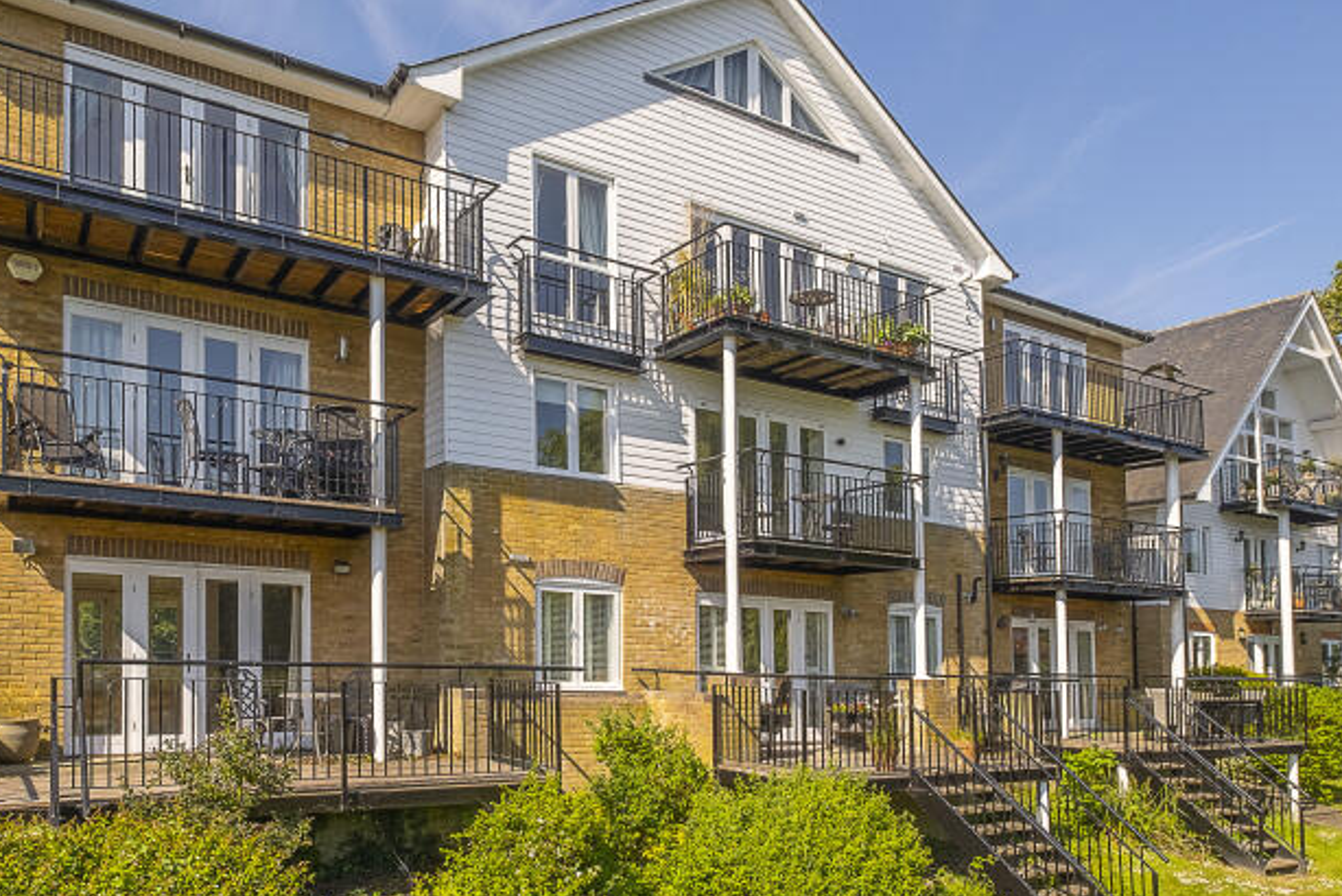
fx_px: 932
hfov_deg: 71.5
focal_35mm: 25
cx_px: 667
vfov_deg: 51.2
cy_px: 499
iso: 250
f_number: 6.4
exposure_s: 1/400
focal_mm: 10
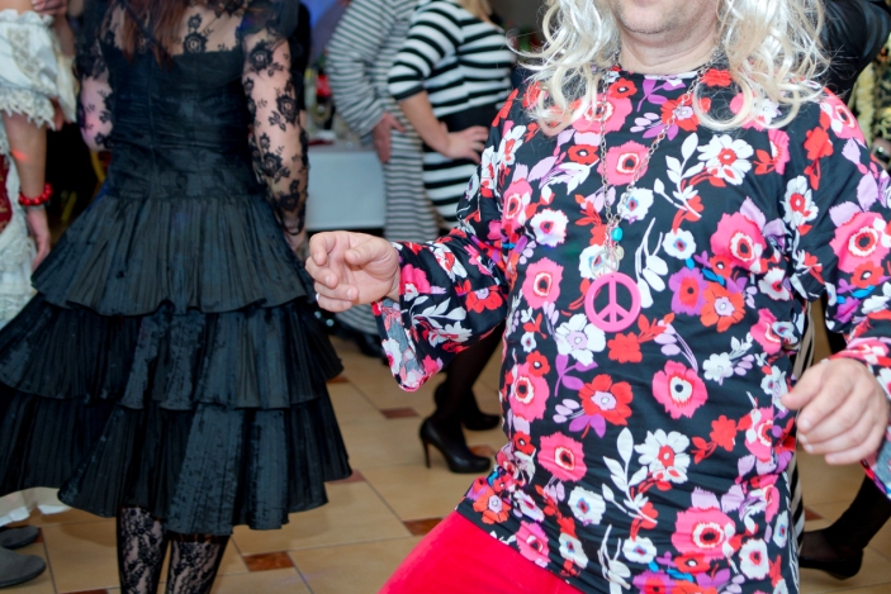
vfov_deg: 26.4
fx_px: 1262
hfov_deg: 38.8
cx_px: 517
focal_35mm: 51
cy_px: 202
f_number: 2.8
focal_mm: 35
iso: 400
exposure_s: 1/320
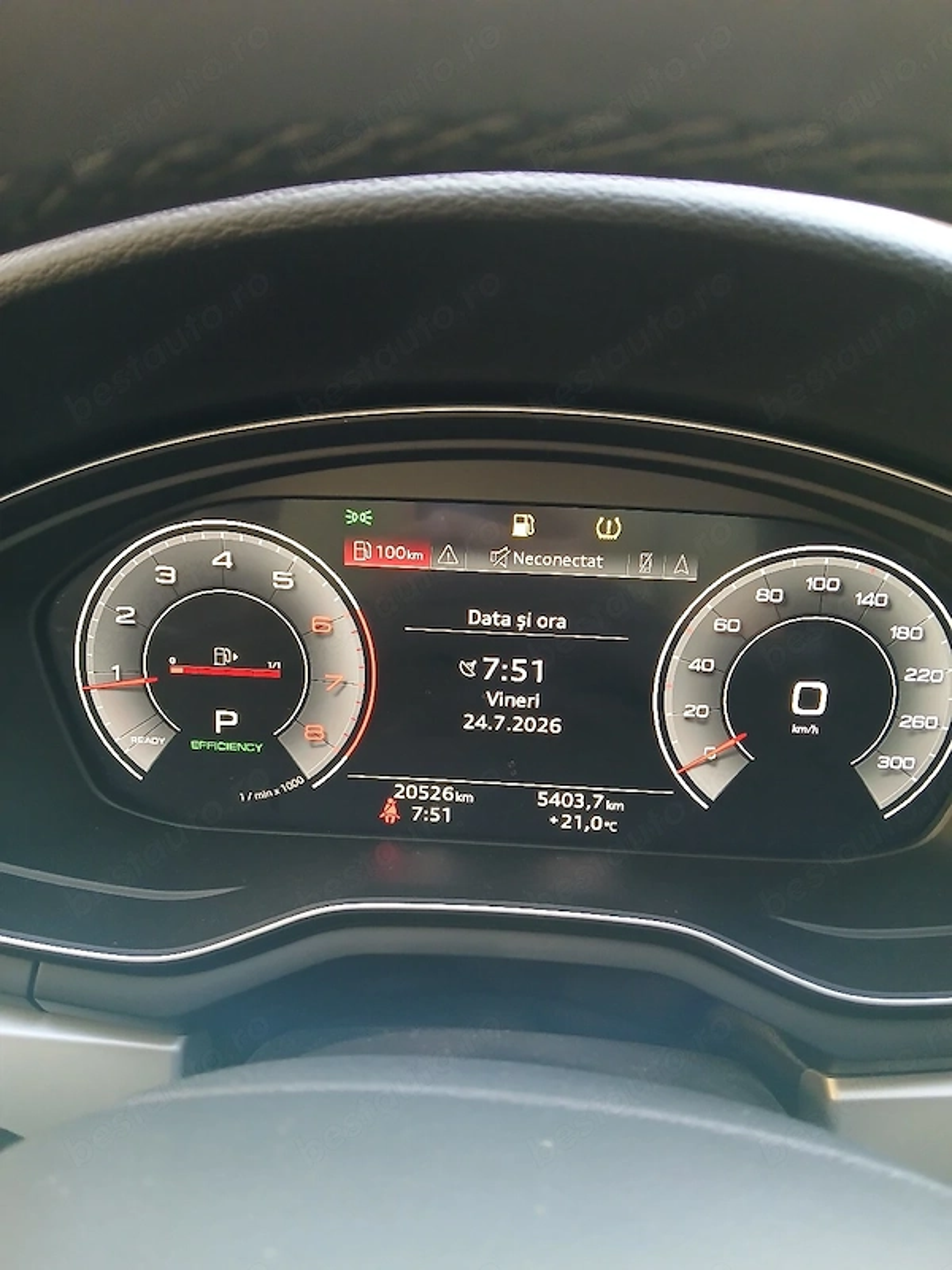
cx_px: 476
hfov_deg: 53.1
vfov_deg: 67.3
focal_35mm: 26
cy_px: 635
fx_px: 953
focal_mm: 3.98
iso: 320
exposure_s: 1/50.3
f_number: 1.8
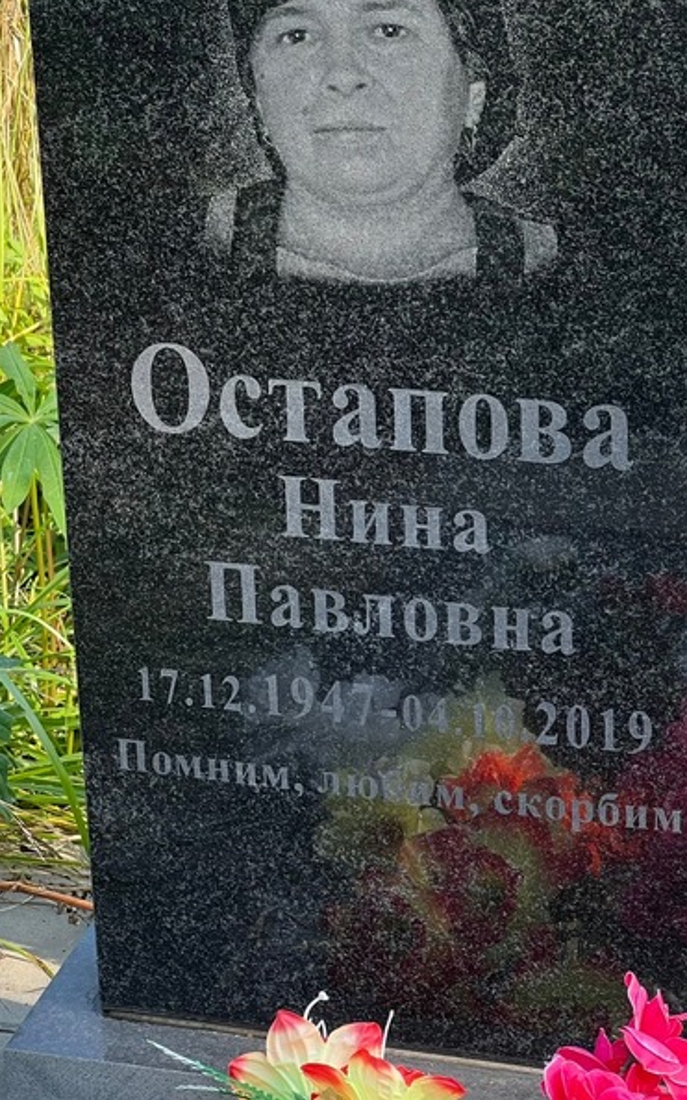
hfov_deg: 11.9
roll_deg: +2.6
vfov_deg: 18.9
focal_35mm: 110
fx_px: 3297
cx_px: 374
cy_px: 546
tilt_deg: -24.0
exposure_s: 1/99
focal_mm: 9
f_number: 2.8
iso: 32
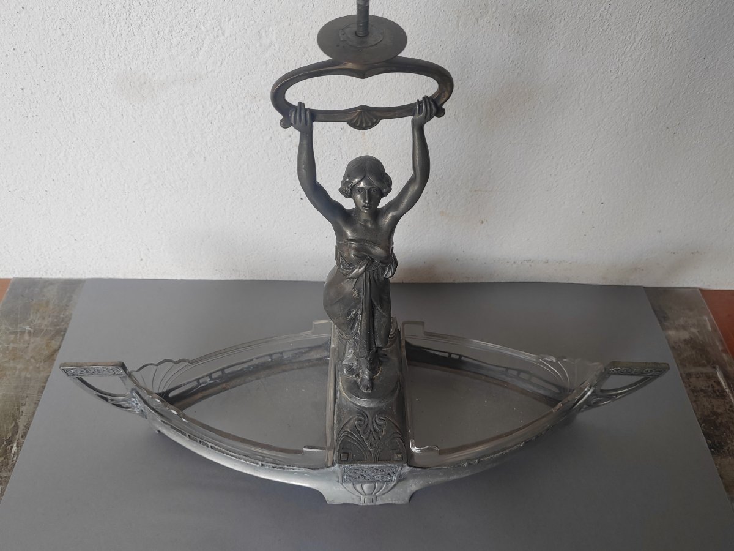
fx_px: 573
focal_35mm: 27
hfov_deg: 65.3
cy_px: 276
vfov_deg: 51.4
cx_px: 367
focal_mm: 5.52
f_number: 1.9
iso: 250
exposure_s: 1/100
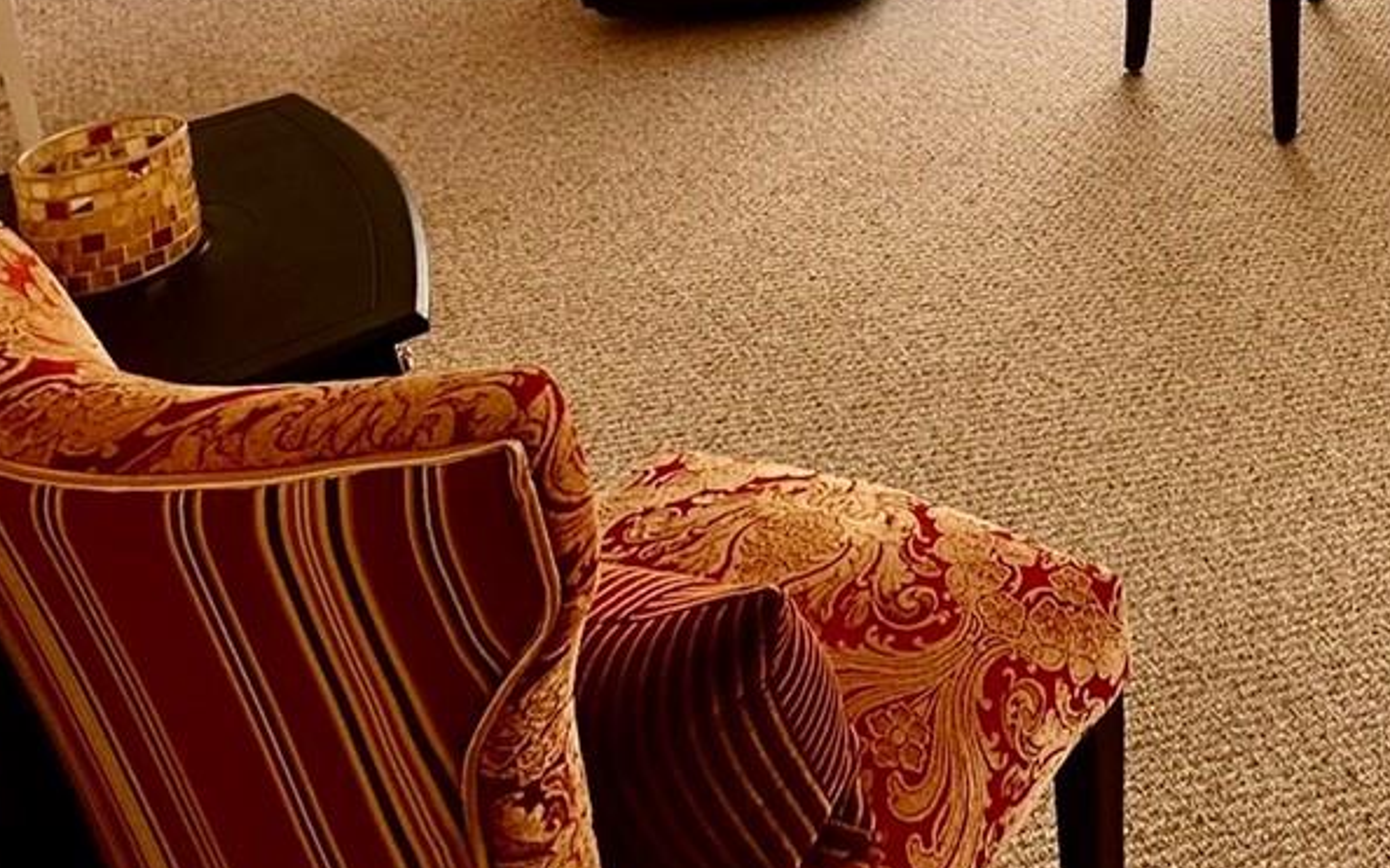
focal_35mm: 40
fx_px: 1515
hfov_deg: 41.3
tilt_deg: -8.1
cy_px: -428
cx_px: 1460
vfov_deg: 24.8
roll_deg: +0.4
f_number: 2.2
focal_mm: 2.22
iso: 40
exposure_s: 1/291
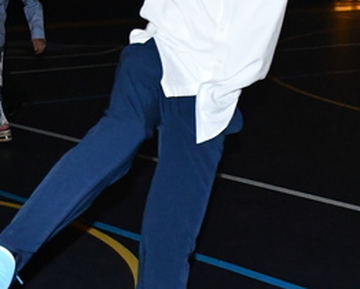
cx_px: 225
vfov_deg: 12.7
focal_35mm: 121
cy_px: 206
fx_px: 1290
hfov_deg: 15.9
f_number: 3.5
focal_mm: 22
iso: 6400
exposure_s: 1/60
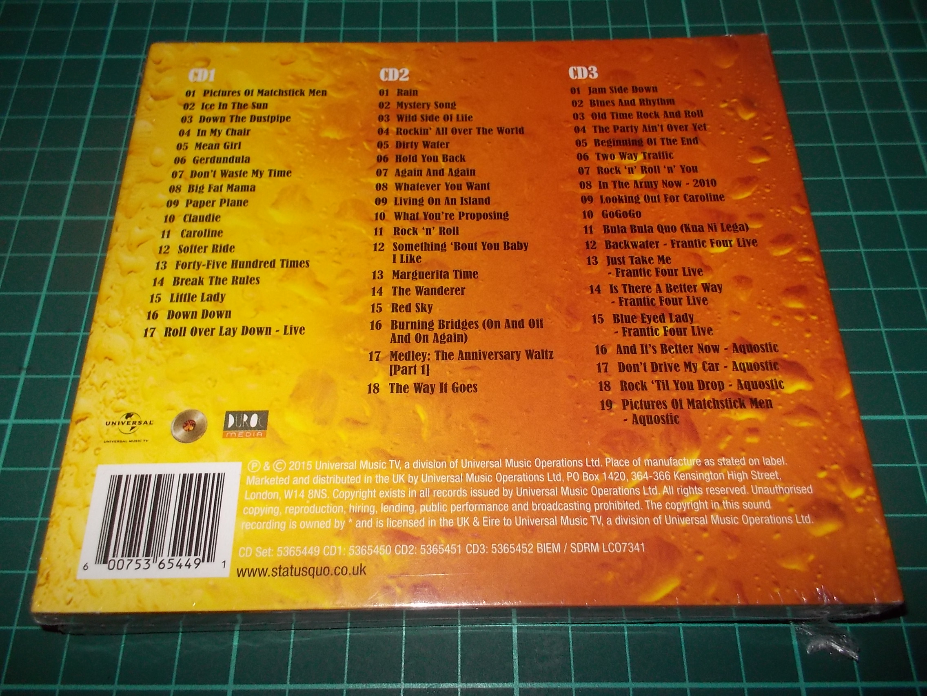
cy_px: 348
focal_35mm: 29
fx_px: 777
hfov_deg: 61.7
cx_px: 464
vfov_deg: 48.2
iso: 200
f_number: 3.3
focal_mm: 4.1
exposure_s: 1/30
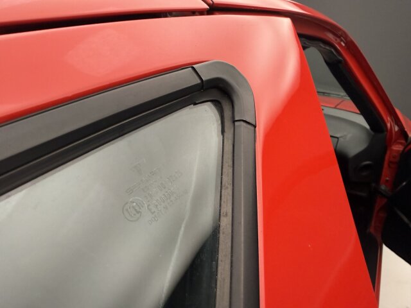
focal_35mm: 24
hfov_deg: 71.6
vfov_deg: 56.8
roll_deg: -1.8
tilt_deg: -20.1
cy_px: 154
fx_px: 285
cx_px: 206
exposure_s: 1/49
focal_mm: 2.22
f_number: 2.2
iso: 200
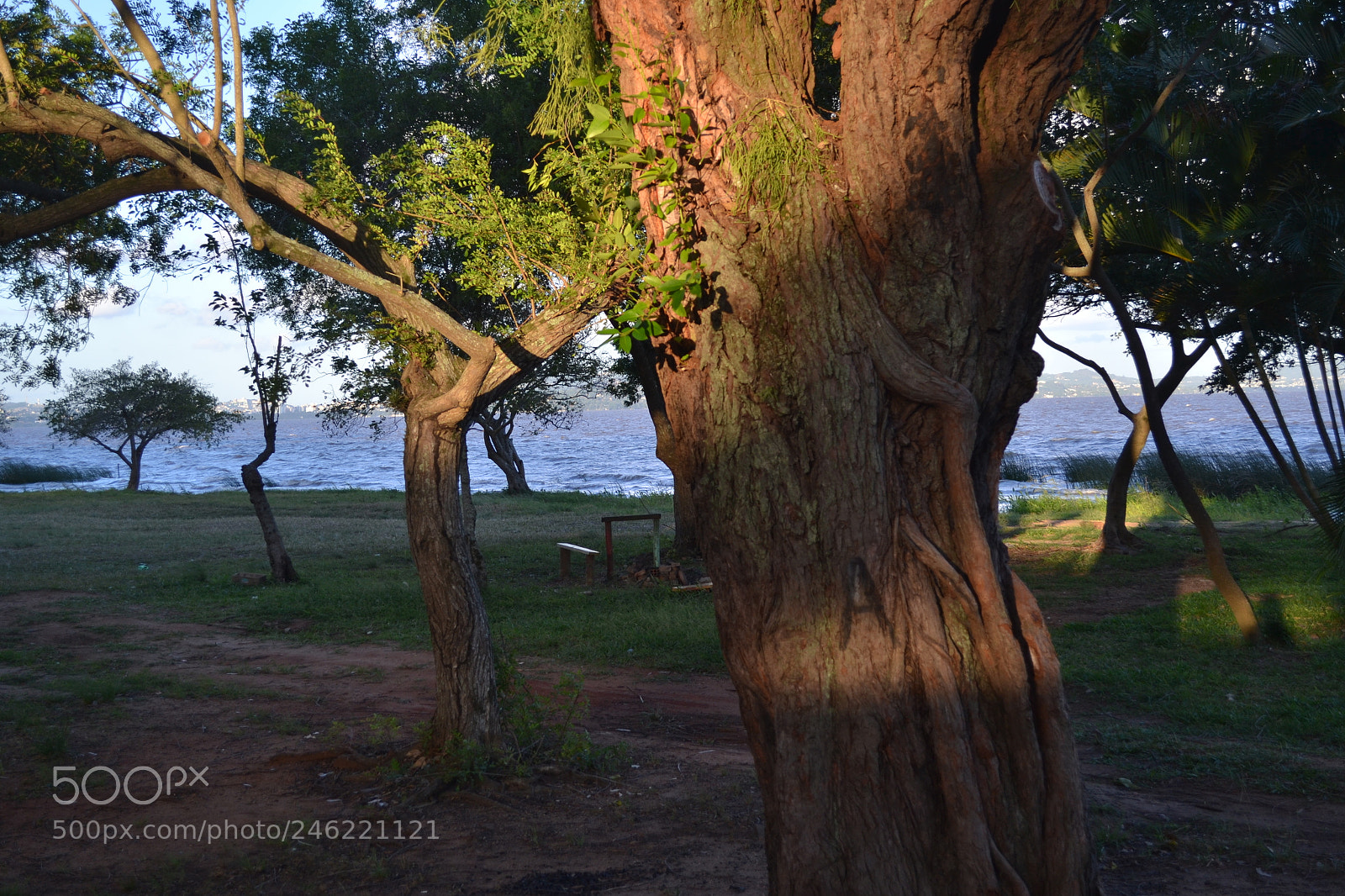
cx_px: 672
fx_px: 1961
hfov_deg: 37.9
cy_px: 448
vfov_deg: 25.7
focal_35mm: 52
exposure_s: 1/125
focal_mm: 35
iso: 100
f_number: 5
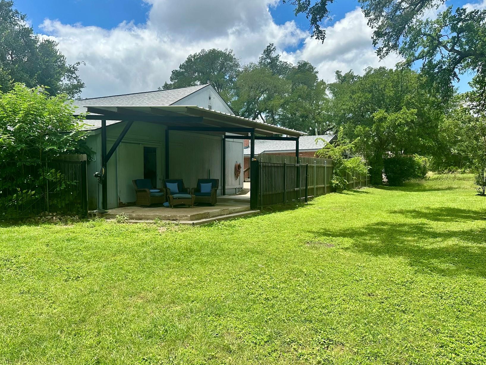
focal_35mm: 30
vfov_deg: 46.8
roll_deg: +0.8
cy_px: 189
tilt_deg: -1.5
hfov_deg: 59.3
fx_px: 421
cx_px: 185
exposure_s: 1/3155
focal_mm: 6.86
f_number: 1.78
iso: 80
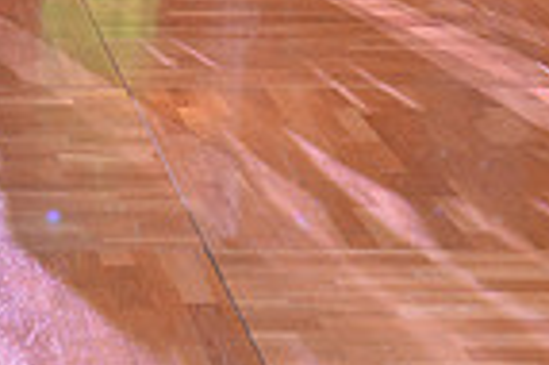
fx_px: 2102
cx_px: -104
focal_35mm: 138
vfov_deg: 9.4
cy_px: -328
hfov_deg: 14.4
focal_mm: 34
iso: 2500
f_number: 5
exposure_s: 1/250
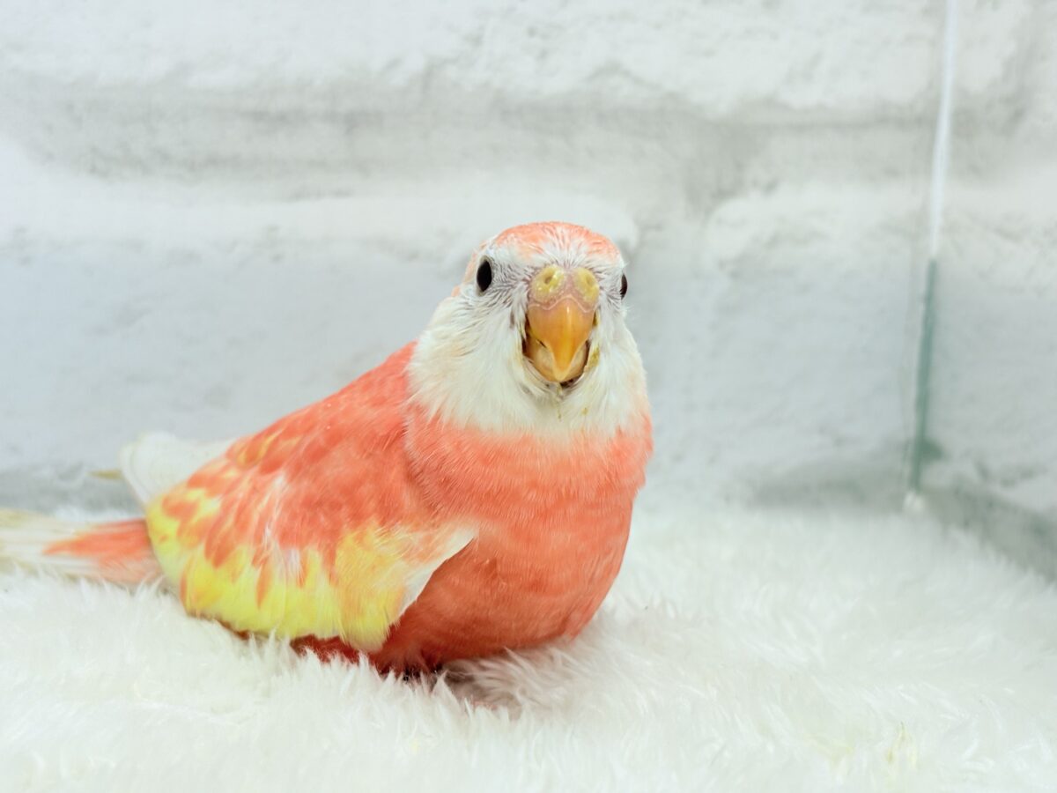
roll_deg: -1.3
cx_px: 528
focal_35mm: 52
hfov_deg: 36.8
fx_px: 1588
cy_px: 396
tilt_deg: -8.6
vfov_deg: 28.0
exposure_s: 1/50
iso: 32
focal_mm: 5.96
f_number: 1.6
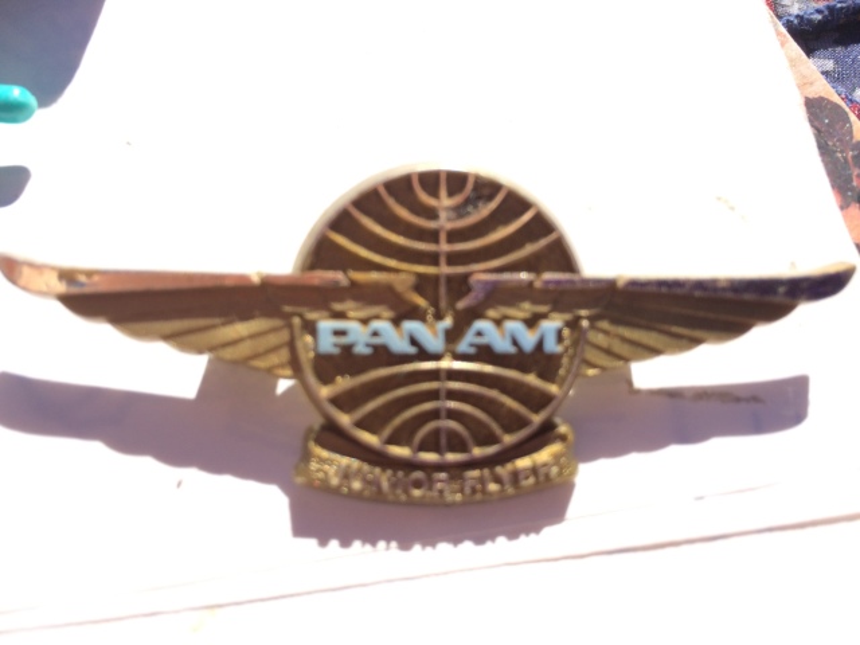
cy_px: 322
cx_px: 430
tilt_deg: -64.0
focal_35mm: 29
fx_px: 720
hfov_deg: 61.7
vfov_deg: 48.2
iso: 32
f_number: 2.2
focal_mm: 4.15
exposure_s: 1/1325
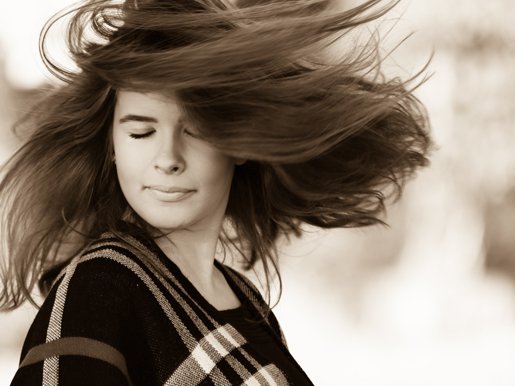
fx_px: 4950
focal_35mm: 333
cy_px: 205
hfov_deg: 6.0
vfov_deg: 4.5
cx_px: 265
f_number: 2.8
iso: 100
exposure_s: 1/250
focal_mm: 165
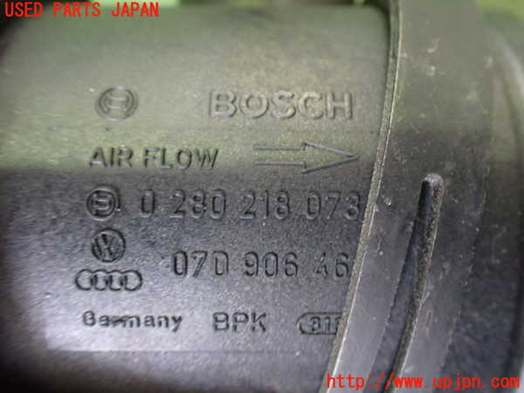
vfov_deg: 46.8
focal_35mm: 30
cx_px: 262
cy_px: 196
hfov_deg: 60.0
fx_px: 454
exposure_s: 1/30
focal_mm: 5.4
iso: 1000
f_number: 2.3
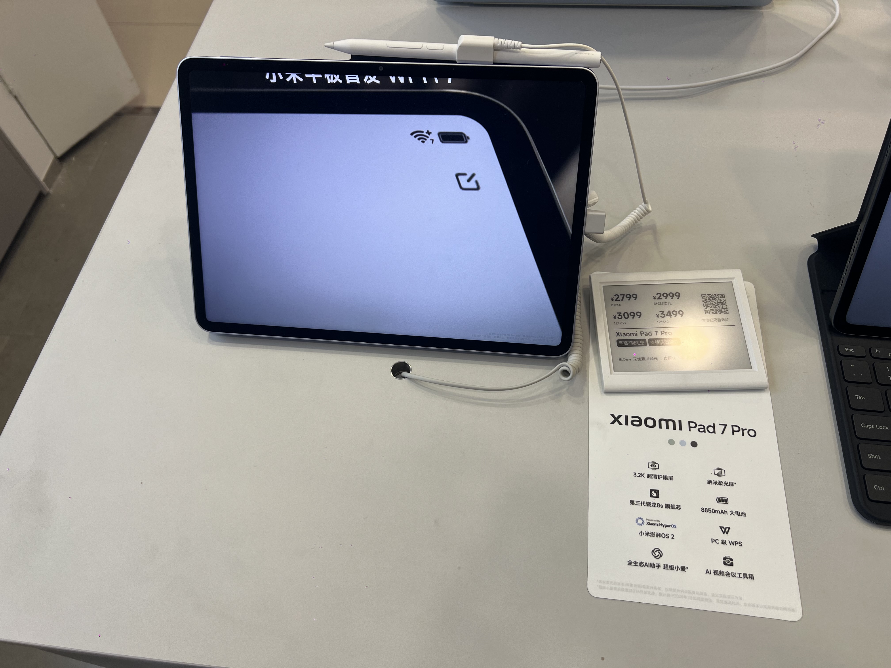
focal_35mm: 26
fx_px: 669
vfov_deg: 53.1
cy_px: 334
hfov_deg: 67.3
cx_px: 446
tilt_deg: -57.5
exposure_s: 1/143
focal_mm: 5.7
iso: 32
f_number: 1.5
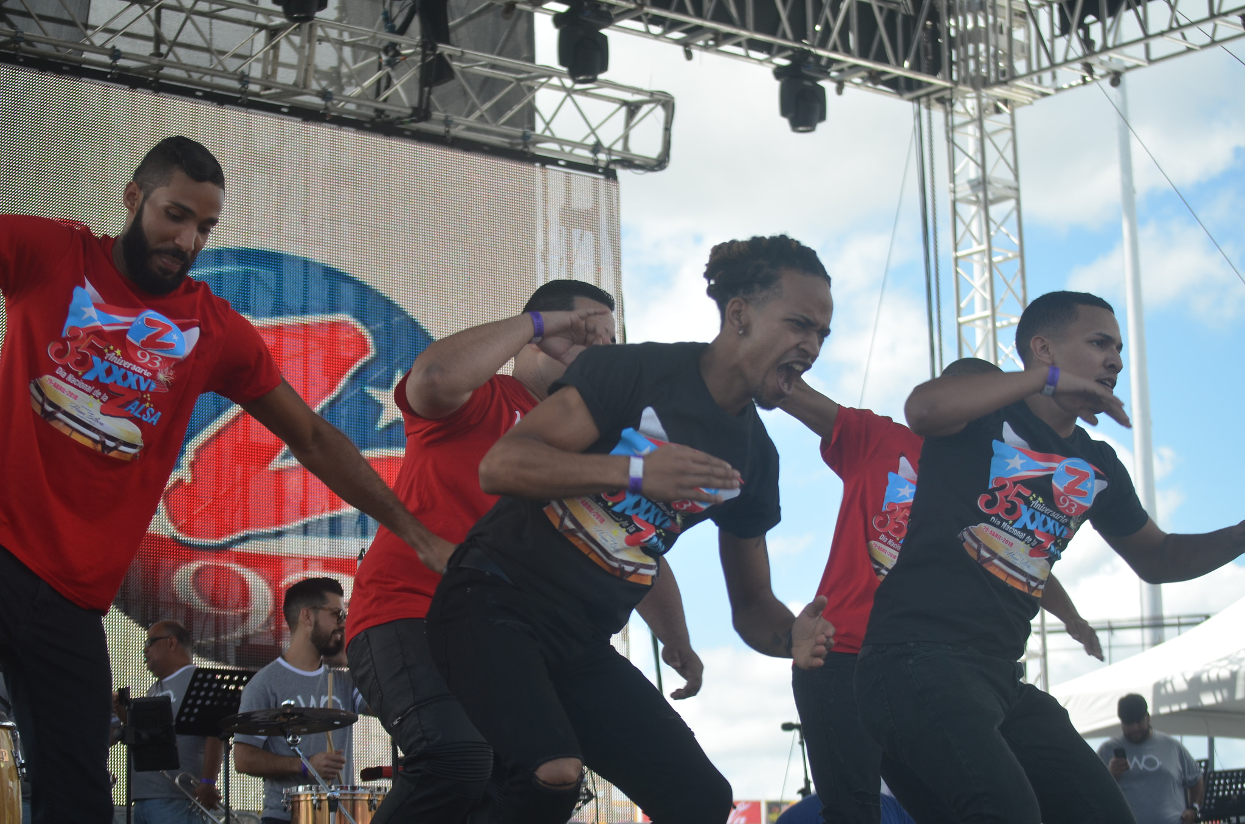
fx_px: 2847
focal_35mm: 82
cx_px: 622
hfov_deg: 24.7
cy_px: 412
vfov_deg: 16.5
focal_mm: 55
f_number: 4.5
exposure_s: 1/640
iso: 160
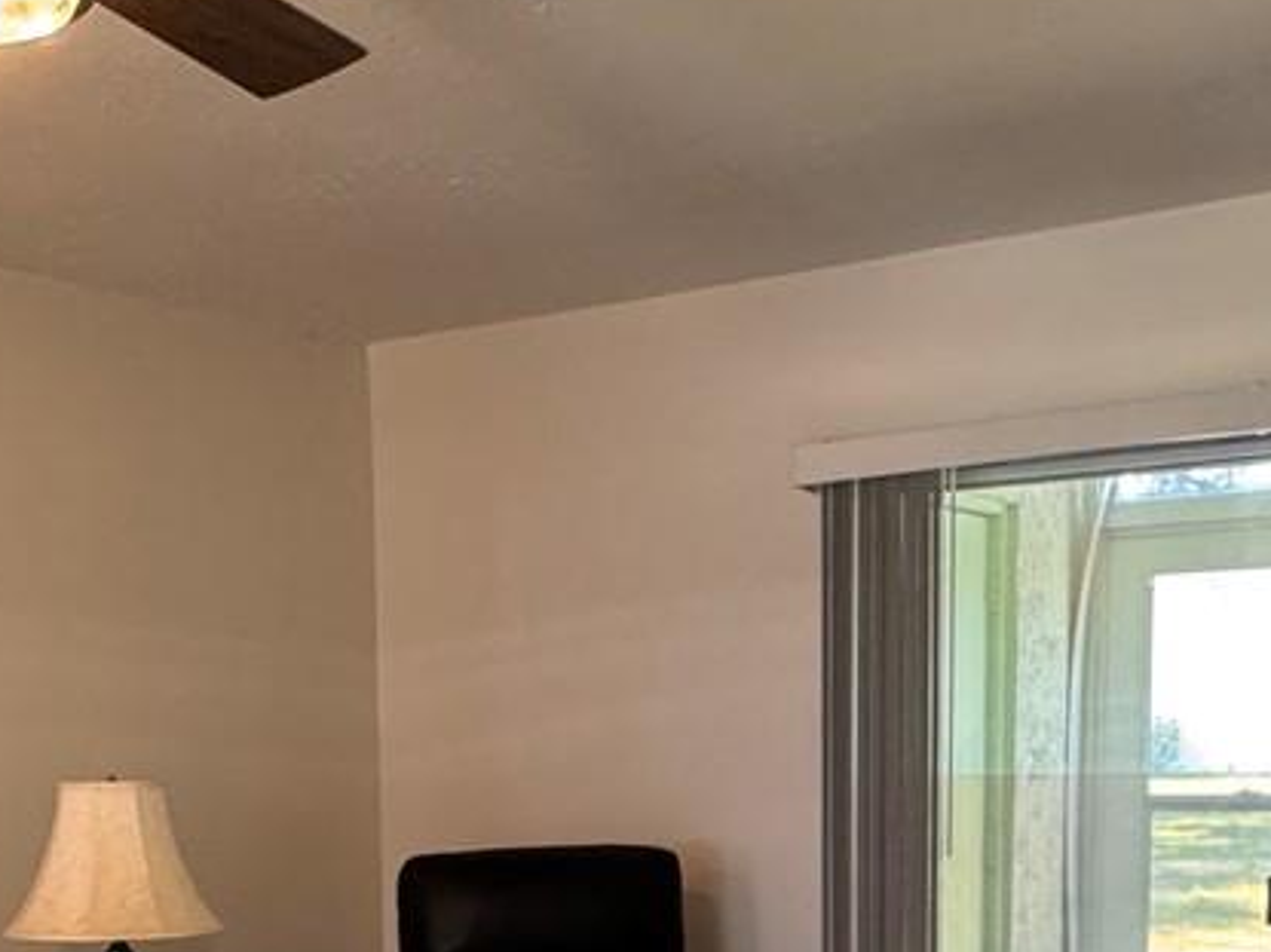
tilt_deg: -7.9
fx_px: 1982
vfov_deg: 25.6
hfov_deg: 35.1
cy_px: 958
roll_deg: +1.4
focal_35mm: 54
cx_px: 395
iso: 500
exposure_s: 1/60
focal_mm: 2.22
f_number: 2.2
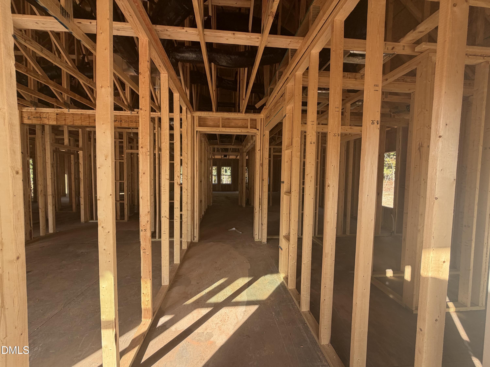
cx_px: 245
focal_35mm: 14
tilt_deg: -2.8
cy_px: 184
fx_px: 198
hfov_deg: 102.1
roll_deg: +0.2
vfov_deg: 85.7
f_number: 2.2
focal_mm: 2.22
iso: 64
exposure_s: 1/157
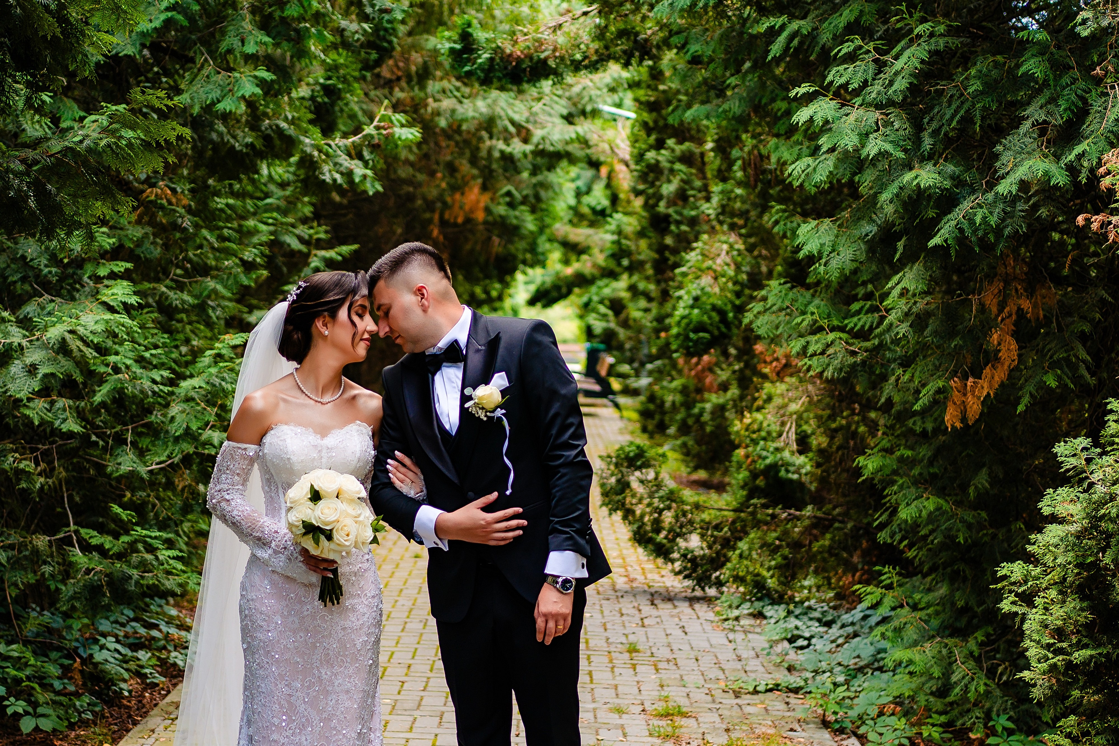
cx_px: 560
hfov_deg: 38.2
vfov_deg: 26.0
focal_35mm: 52
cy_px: 373
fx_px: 1616
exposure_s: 1/640
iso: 200
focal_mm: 35
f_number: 1.8
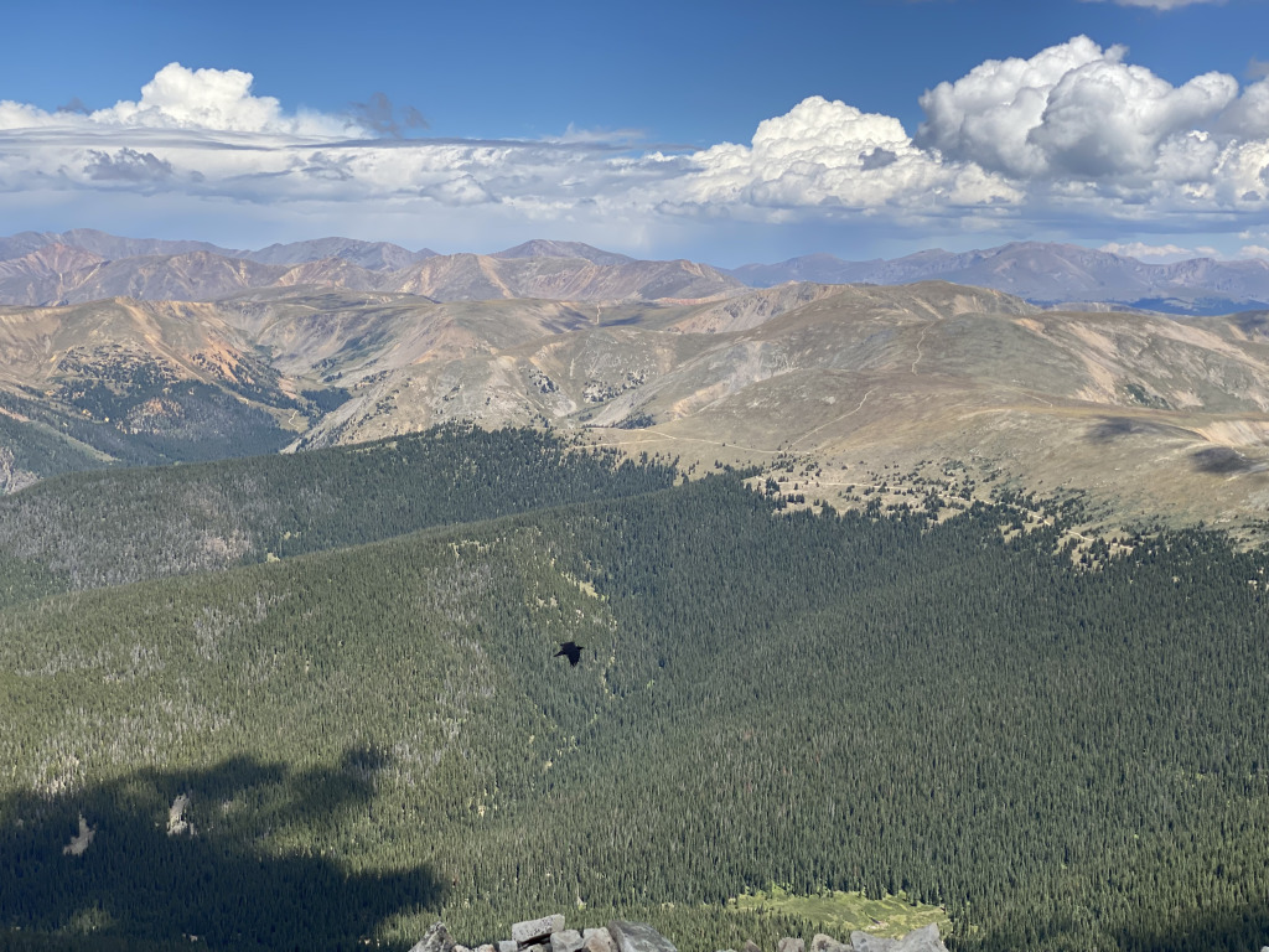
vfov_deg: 28.0
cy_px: 476
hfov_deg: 36.8
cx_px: 634
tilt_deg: -8.0
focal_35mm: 52
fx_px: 1906
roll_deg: -0.4
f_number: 2
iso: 20
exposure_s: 1/1497
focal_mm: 6
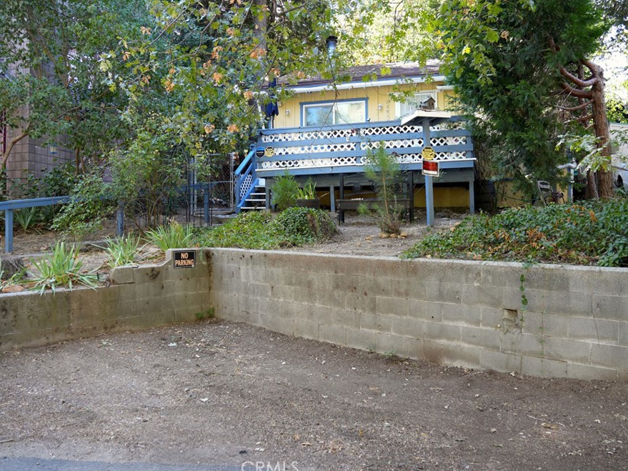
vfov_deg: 48.9
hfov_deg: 62.4
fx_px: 518
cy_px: 234
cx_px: 324
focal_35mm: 29
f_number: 3.2
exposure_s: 1/60
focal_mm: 17
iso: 100
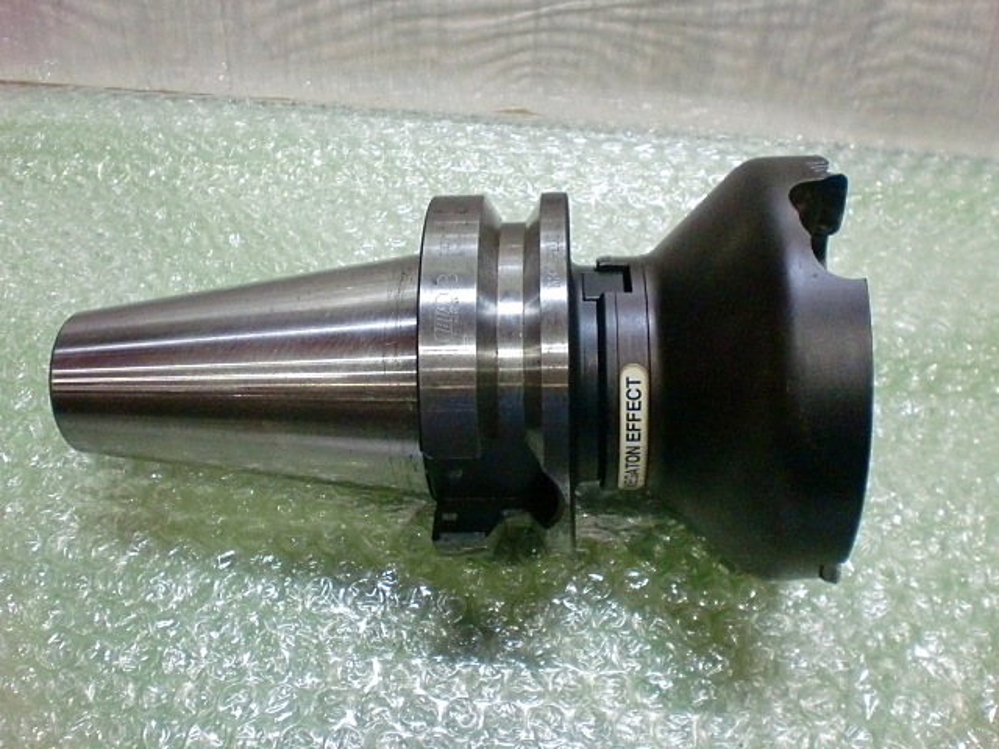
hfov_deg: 52.6
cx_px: 500
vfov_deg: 40.7
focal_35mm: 35
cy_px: 374
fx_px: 1010
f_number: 3.1
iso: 500
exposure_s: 1/60
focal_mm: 6.3
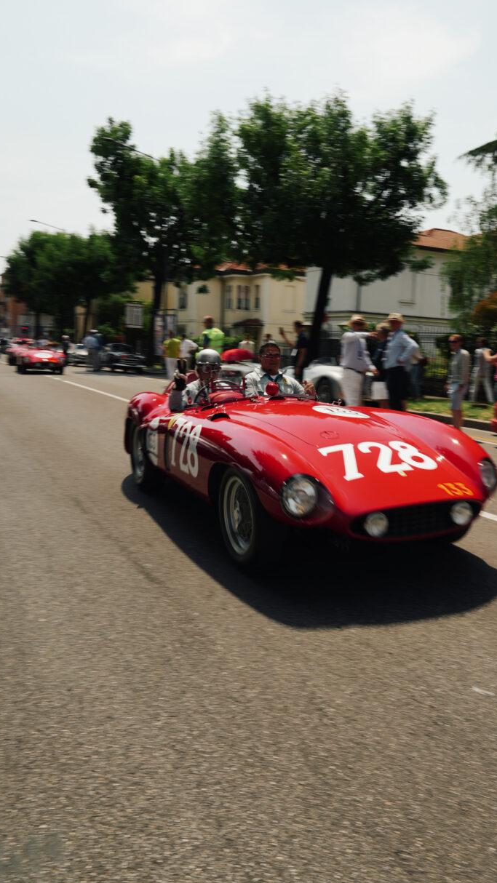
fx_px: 679
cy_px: 422
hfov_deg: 39.8
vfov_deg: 66.0
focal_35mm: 29
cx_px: 321
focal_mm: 24
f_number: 11
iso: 100
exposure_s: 1/60
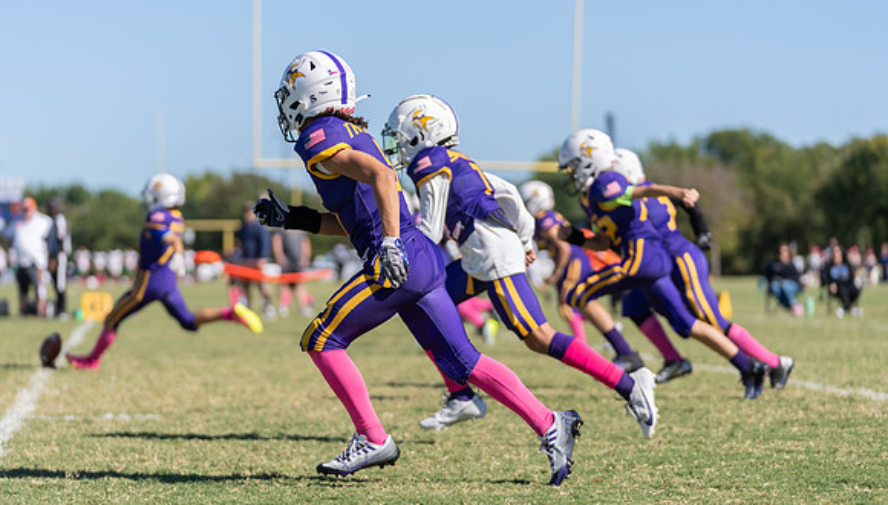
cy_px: 259
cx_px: 397
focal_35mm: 146
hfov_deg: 14.7
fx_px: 3441
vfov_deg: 8.4
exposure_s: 1/2000
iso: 100
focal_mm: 121
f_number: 2.8
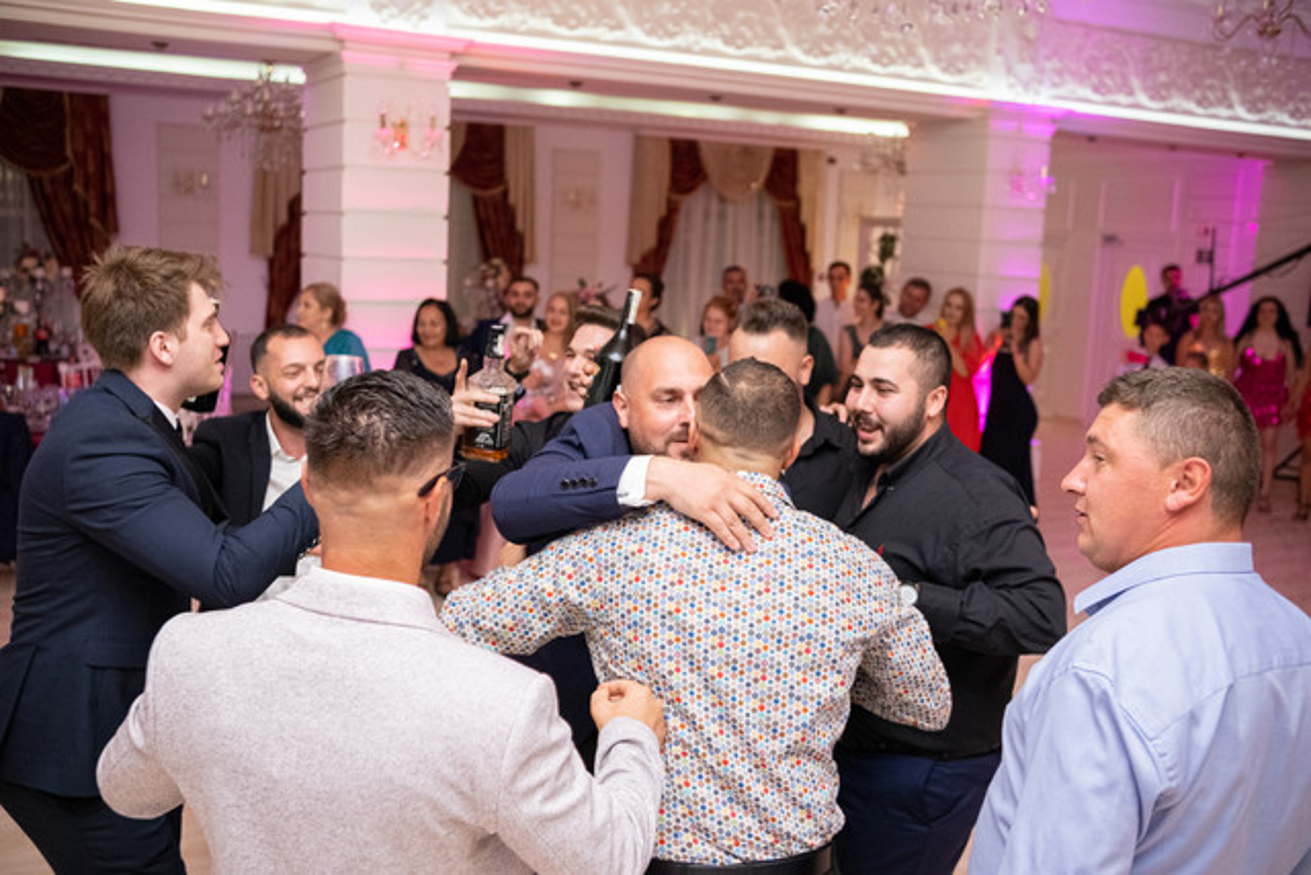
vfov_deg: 37.9
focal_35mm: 35
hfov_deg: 54.4
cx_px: 656
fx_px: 1275
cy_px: 438
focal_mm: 23
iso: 1600
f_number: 2.2
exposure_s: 1/125
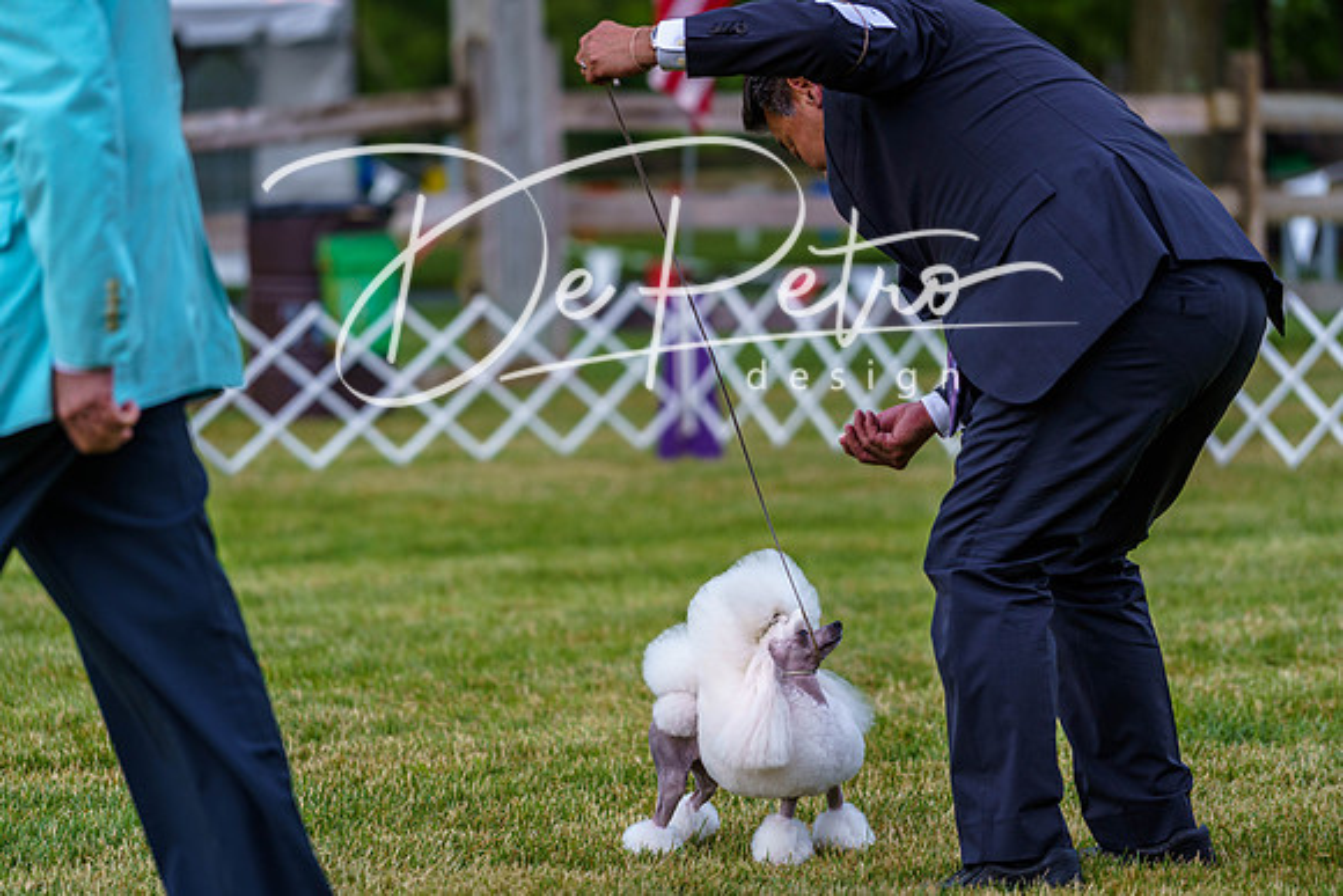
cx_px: 672
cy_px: 448
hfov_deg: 11.1
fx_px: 6940
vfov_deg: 7.4
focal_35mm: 186
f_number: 4
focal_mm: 186
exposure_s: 1/500
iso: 160
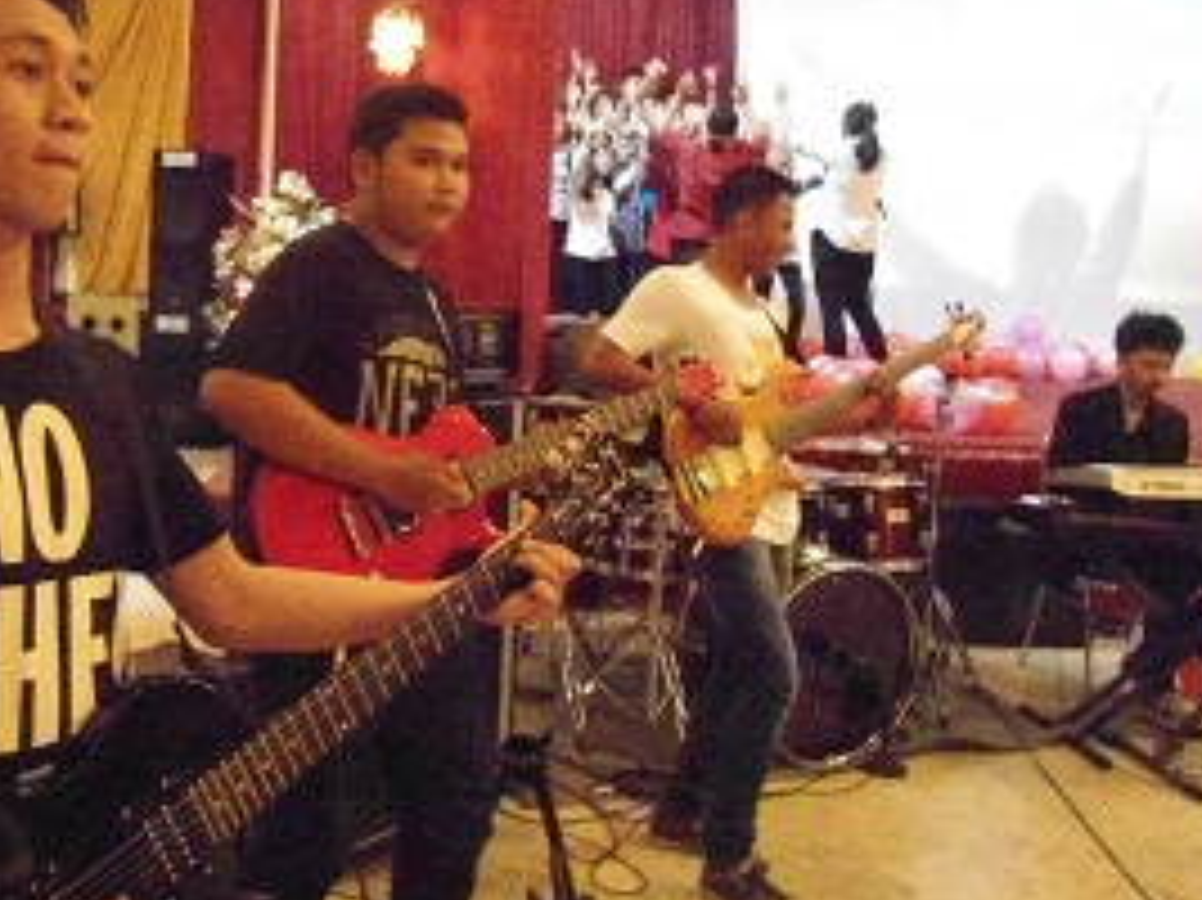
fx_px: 1354
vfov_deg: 36.7
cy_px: 360
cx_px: 500
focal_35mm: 39
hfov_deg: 47.7
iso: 3200
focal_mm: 4.7
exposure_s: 1/30
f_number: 2.8
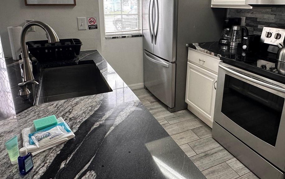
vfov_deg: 46.9
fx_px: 202
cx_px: 155
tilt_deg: -15.8
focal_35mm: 26
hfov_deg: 70.3
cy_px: 60
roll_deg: -0.6
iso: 160
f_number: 2.2
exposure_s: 1/120
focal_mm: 2.22
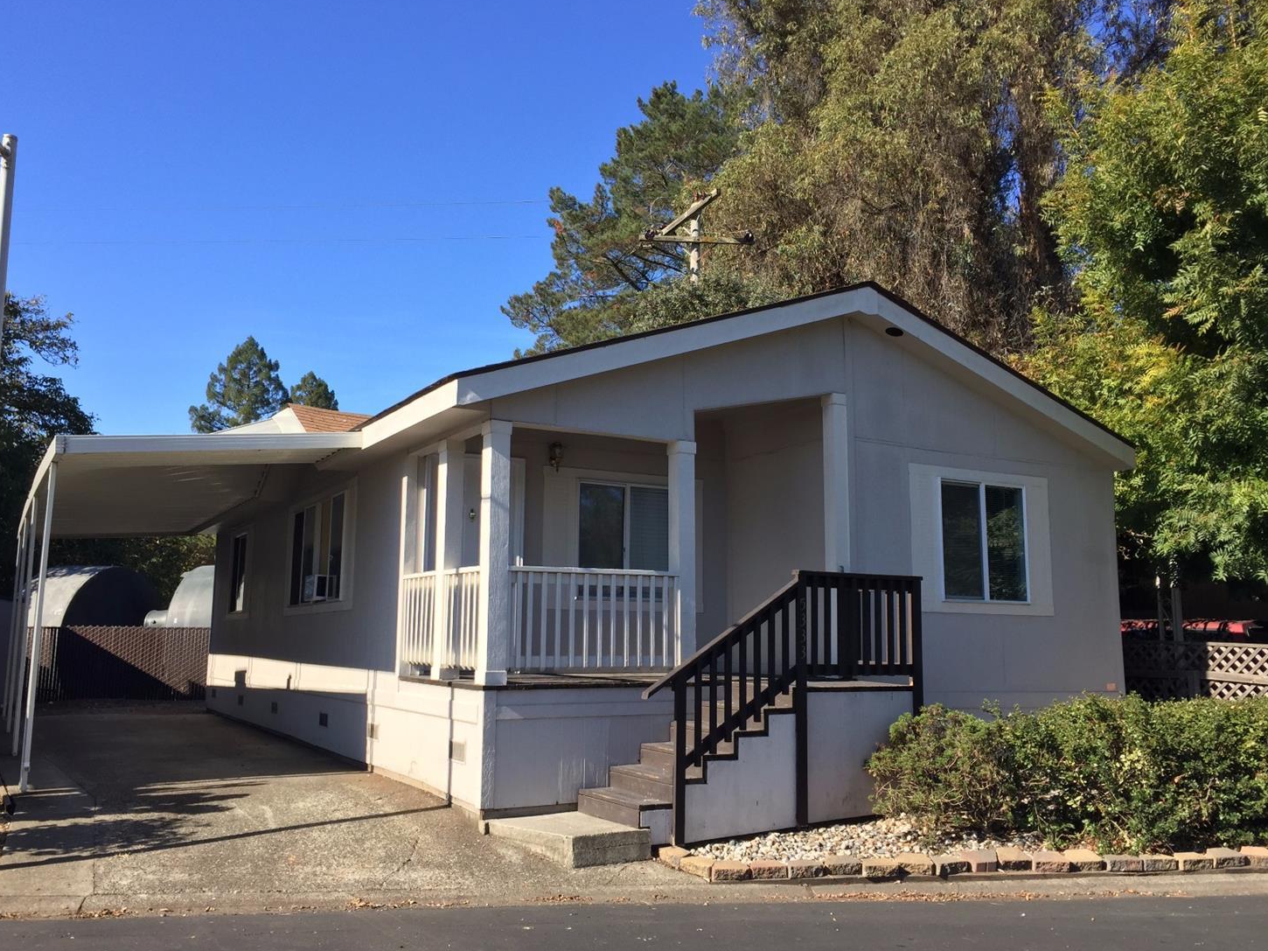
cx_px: 618
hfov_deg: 60.0
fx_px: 1099
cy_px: 479
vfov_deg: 46.8
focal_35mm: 30
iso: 32
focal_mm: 4.15
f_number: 2.2
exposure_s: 1/1099
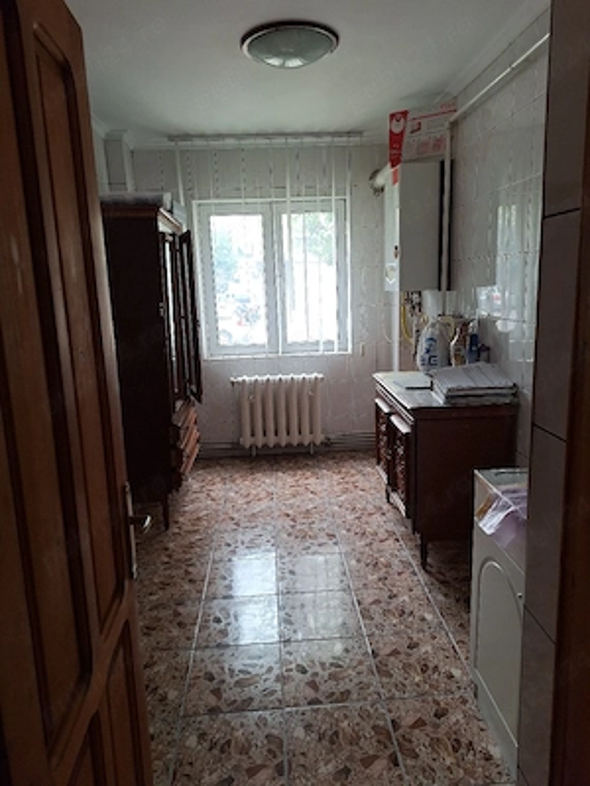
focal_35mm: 23
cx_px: 295
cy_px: 393
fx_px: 523
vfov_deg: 73.9
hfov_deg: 58.9
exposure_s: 1/120
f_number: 1.8
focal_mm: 5.54
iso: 64
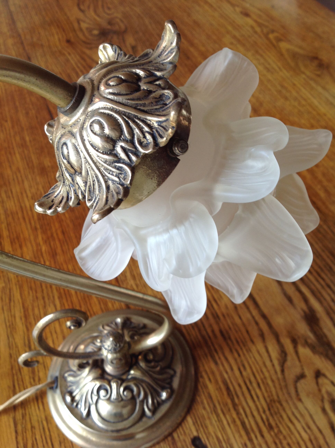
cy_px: 224
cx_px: 168
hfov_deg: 40.6
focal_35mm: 35
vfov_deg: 52.7
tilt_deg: -49.1
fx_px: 453
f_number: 2.4
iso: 50
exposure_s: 1/17
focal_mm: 4.28
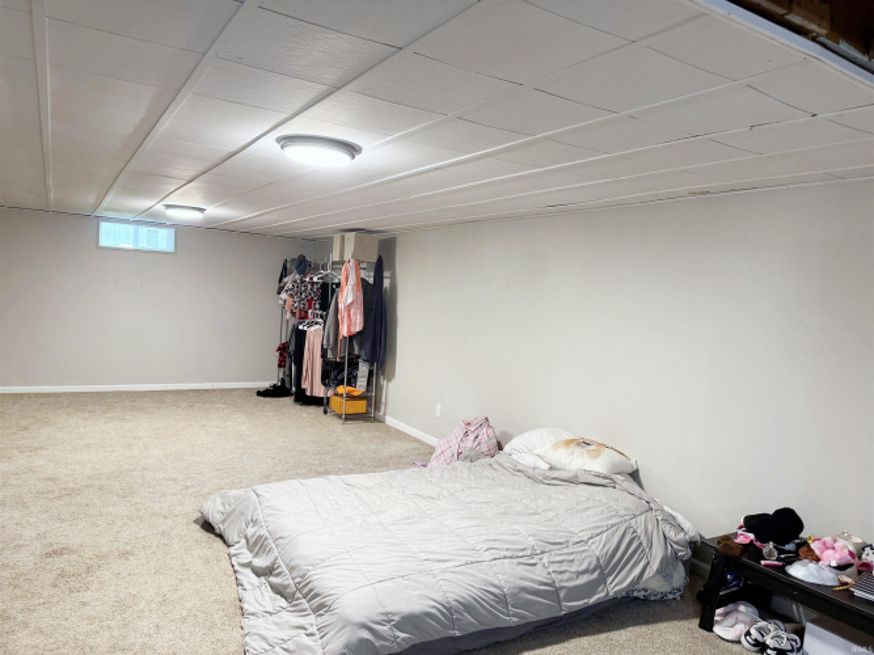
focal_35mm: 24
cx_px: 437
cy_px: 328
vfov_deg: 56.8
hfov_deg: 71.6
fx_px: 606
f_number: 1.78
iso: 320
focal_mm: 6.76
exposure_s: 1/60
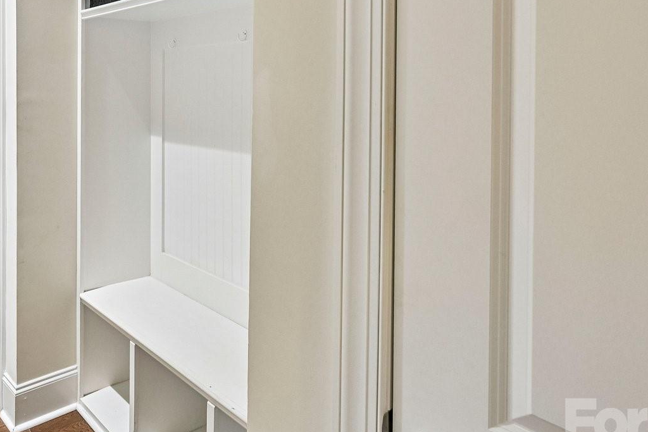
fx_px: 504
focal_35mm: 28
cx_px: 119
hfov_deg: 59.7
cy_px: 91
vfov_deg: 44.3
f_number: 8
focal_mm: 14
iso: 400
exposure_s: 1/13
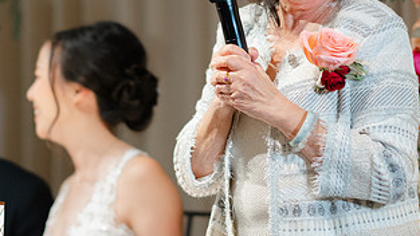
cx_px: 180
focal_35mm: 305
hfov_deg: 7.1
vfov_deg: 4.0
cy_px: 90
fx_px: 3396
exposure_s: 1/125
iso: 360
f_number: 1.4
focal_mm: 105
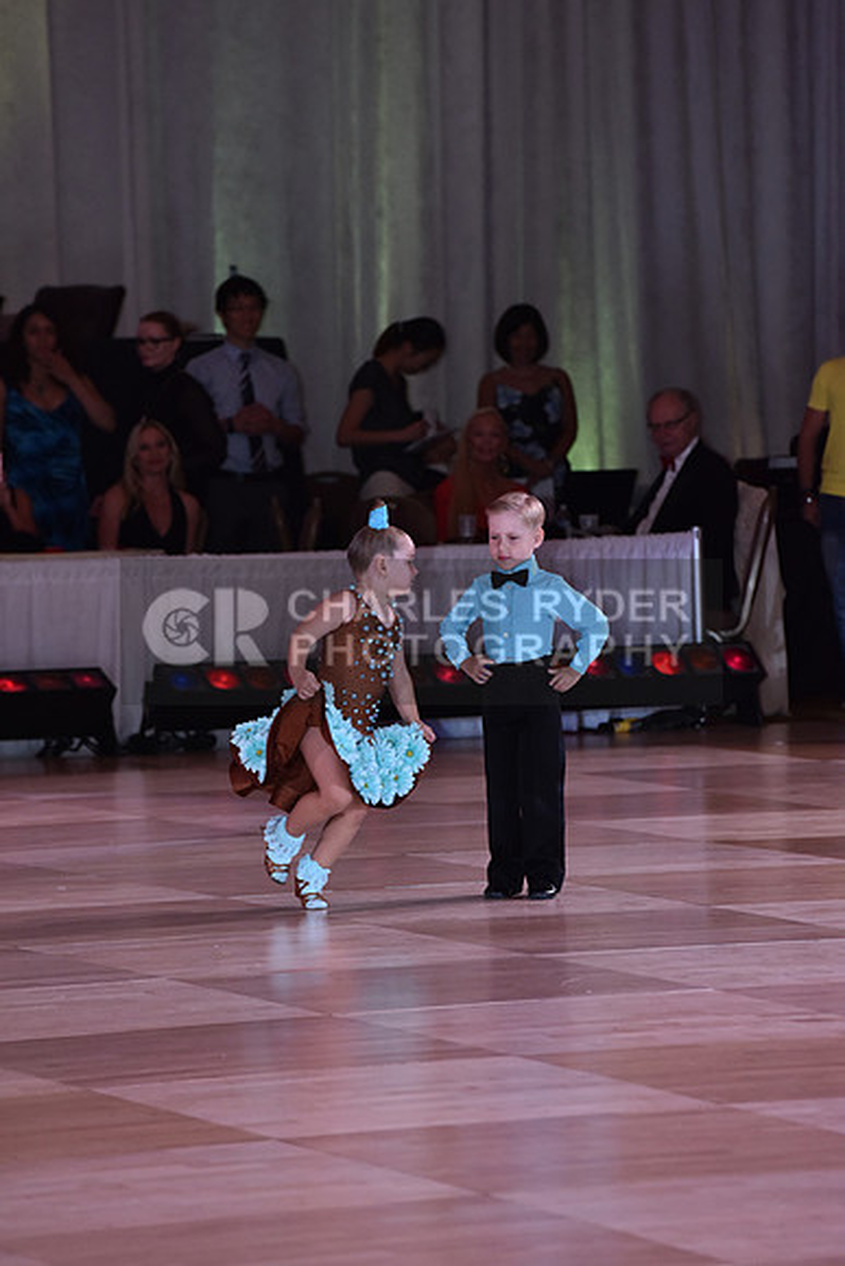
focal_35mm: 200
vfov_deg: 10.3
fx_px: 7037
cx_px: 422
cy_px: 633
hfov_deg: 6.9
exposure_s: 1/250
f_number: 5.6
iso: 1600
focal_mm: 200
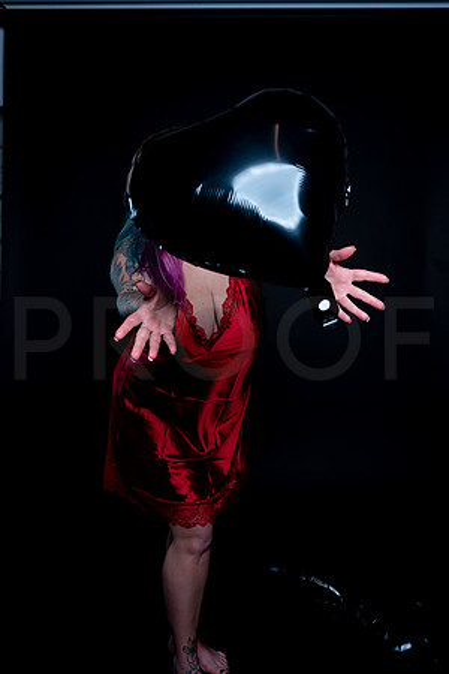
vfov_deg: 54.4
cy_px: 337
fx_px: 655
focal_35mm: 35
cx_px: 224
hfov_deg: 37.9
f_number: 10
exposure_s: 1/160
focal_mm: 35
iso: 100
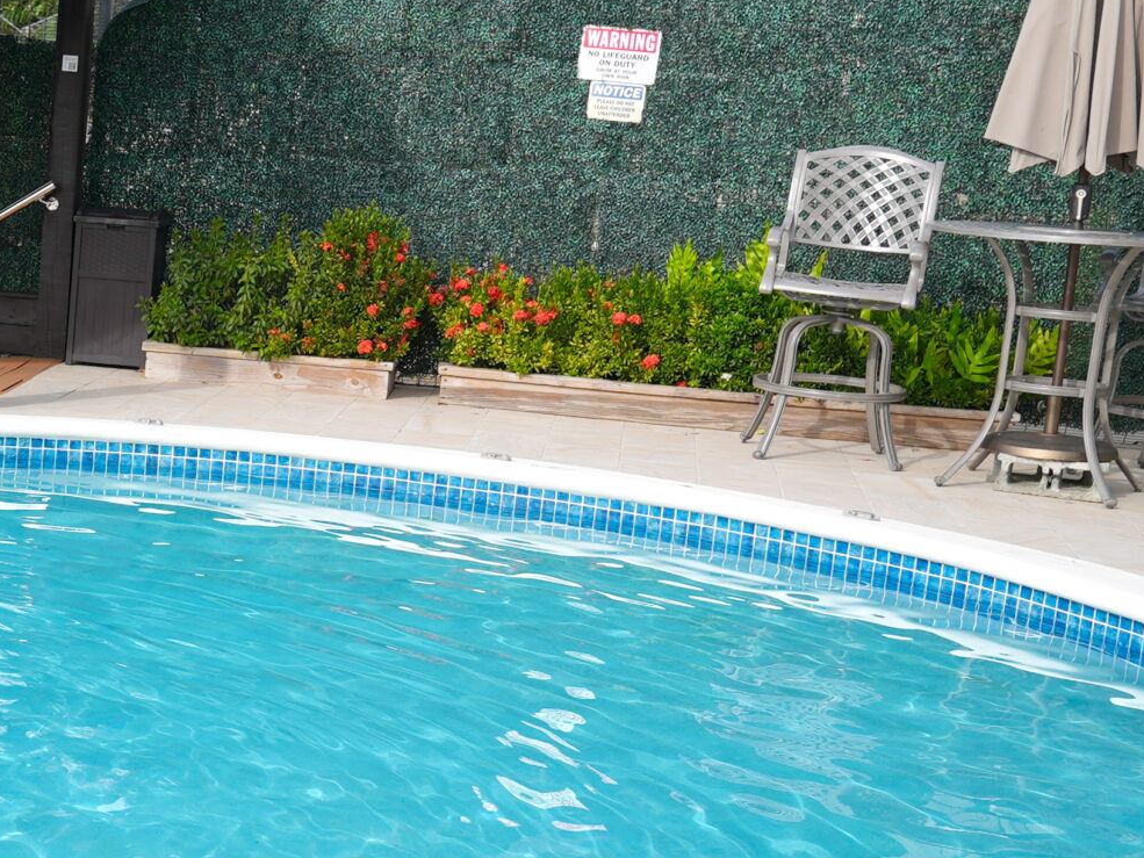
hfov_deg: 23.3
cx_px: -301
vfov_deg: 19.6
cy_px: 495
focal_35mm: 75
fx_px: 2479
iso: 80
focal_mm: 30
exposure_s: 1/400
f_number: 4.5
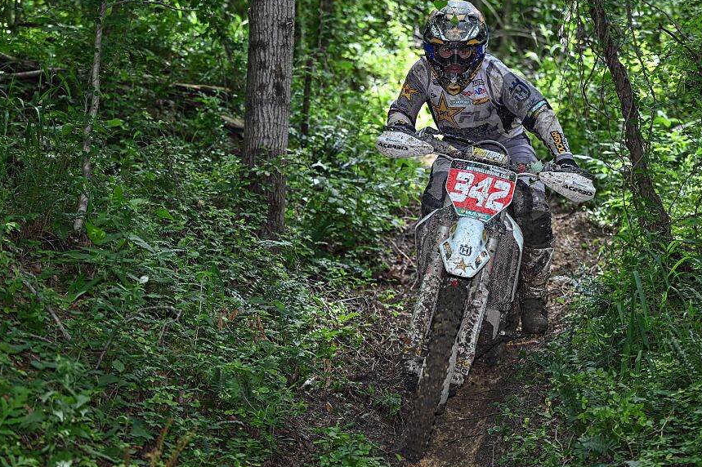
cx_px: 454
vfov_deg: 11.1
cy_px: 200
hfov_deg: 16.6
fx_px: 2397
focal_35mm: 123
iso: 1600
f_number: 2.8
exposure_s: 1/1250
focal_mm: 88
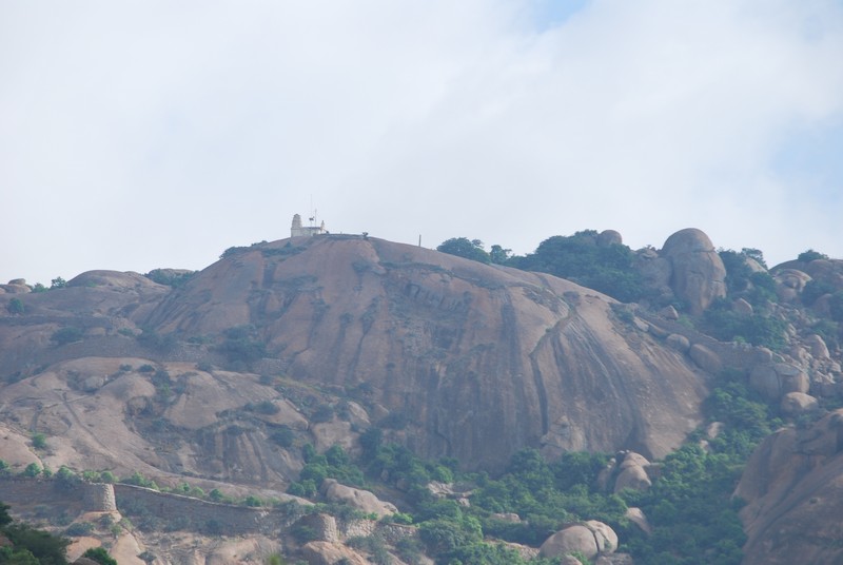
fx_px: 7035
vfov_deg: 4.6
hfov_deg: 6.9
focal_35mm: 300
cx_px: 422
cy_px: 282
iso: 160
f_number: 10
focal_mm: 200
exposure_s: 1/250
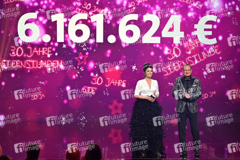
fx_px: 833
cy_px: 80
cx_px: 120
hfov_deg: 16.4
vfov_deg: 11.0
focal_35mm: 125
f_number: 2.8
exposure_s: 1/400
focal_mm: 125
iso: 2000
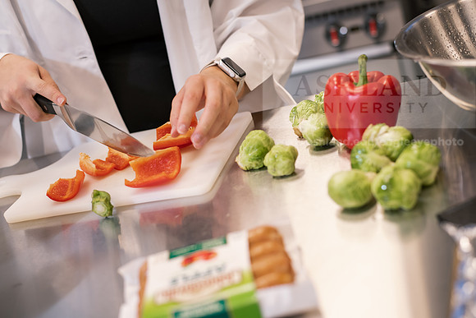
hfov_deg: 39.6
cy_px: 159
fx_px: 661
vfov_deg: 27.0
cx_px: 238
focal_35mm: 50
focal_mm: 50
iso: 640
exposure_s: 1/200
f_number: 3.2
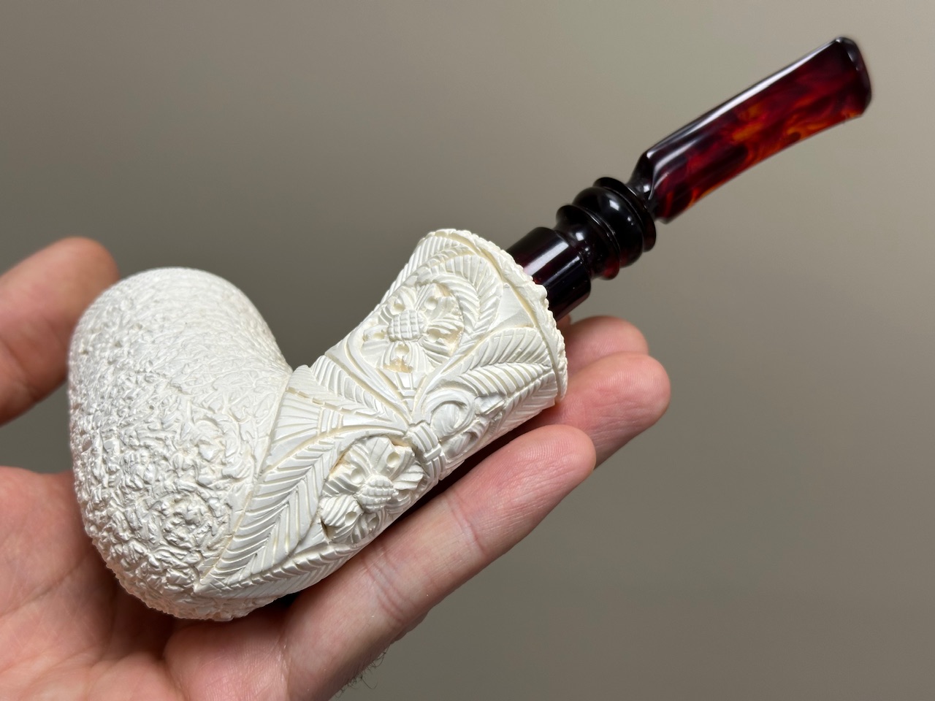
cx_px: 468
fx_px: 1297
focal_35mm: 48
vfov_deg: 30.3
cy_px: 350
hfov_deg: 39.7
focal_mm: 6.86
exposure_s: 1/121
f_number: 1.78
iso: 64
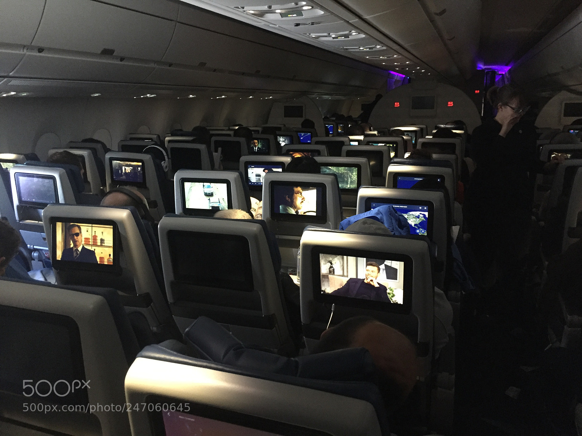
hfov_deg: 61.7
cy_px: 218
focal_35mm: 29
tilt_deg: -12.2
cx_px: 291
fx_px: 488
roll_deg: -0.2
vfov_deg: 48.2
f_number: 2.2
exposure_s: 1/15
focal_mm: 4.15
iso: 250
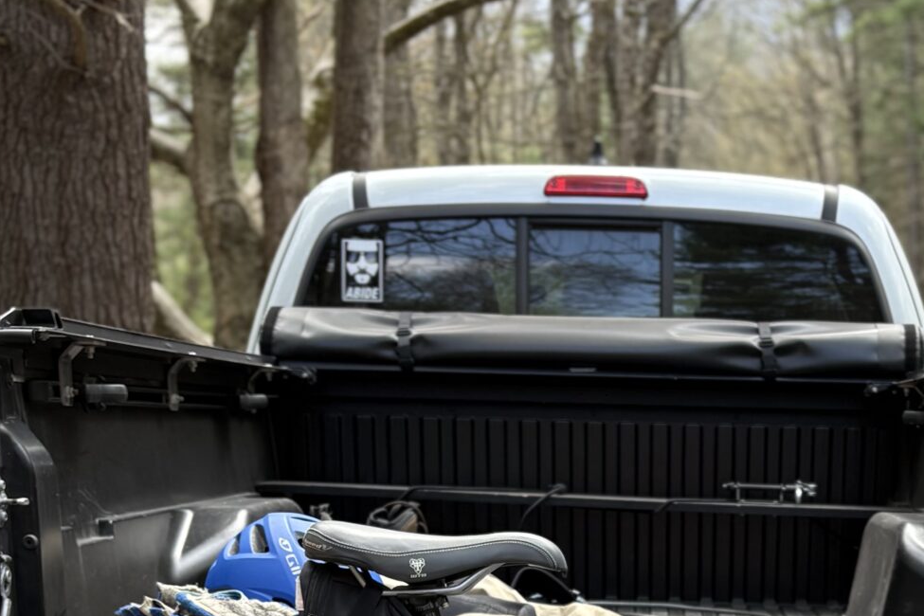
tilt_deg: -14.1
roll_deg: -0.2
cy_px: 892
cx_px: 734
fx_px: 1822
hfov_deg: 27.9
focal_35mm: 71
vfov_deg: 17.5
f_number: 1.6
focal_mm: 5.96
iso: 40
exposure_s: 1/188
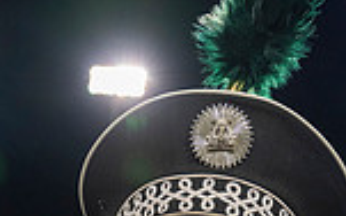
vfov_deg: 14.1
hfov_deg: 26.2
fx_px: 744
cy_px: 418
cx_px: 176
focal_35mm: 79
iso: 1250
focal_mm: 26
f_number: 3.2
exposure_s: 1/500
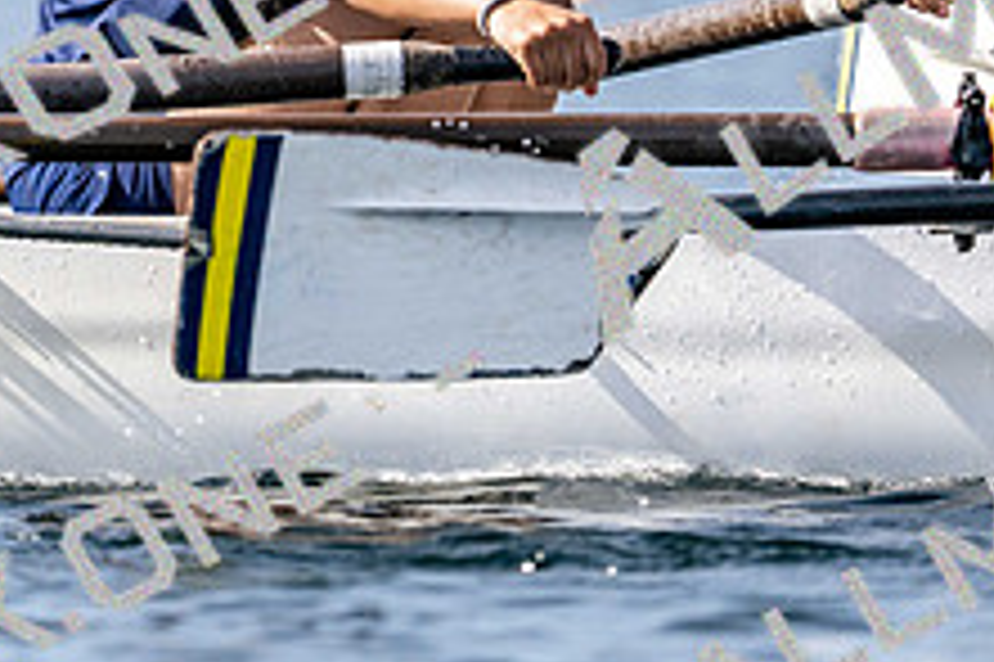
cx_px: 193
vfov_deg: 1.3
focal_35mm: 1050
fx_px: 28969
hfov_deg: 2.0
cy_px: -83
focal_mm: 400
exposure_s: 1/2500
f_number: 4.5
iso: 320
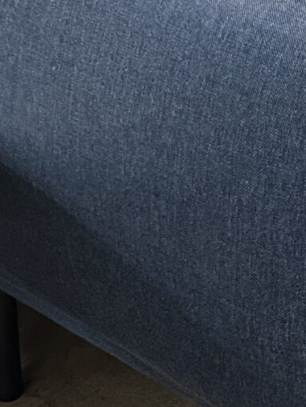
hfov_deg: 11.3
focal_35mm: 121
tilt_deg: -23.4
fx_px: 1426
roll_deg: -1.6
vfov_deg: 15.8
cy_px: -36
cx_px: 571
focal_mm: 6.86
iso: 500
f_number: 1.78
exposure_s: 1/60
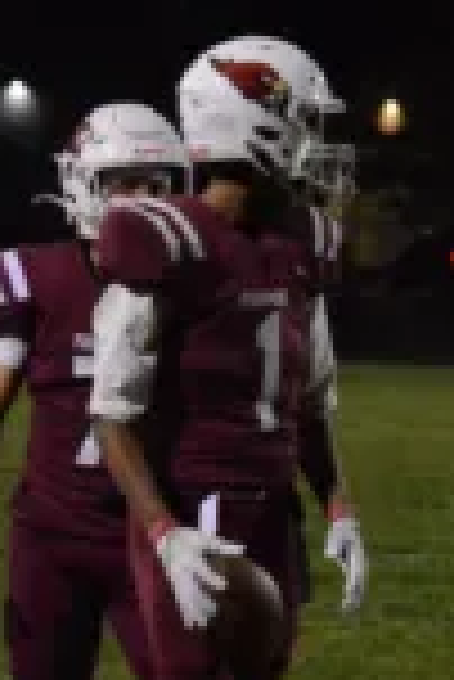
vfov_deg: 4.7
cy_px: 342
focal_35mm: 438
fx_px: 8266
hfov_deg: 3.1
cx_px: 258
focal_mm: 98
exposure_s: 1/250
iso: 6400
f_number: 4.5
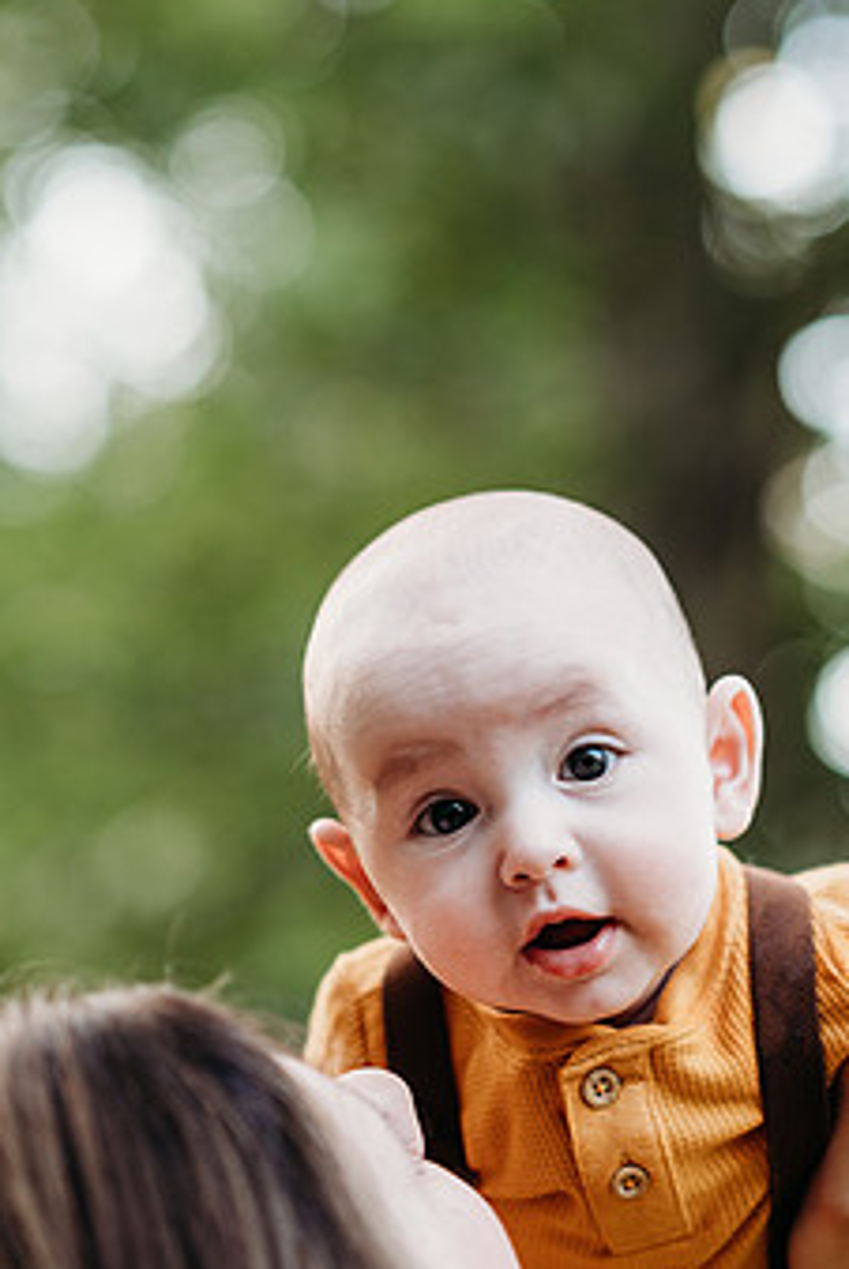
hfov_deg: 12.1
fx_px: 3989
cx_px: 548
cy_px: 537
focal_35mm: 113
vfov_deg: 18.1
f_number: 2.2
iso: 200
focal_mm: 85
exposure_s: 1/200
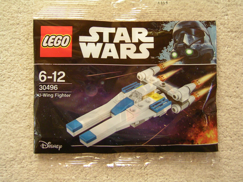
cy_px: 91
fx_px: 253
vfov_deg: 39.7
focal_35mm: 36
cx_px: 122
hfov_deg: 51.4
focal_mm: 5.6
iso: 100
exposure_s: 1/26.2
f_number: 2.8
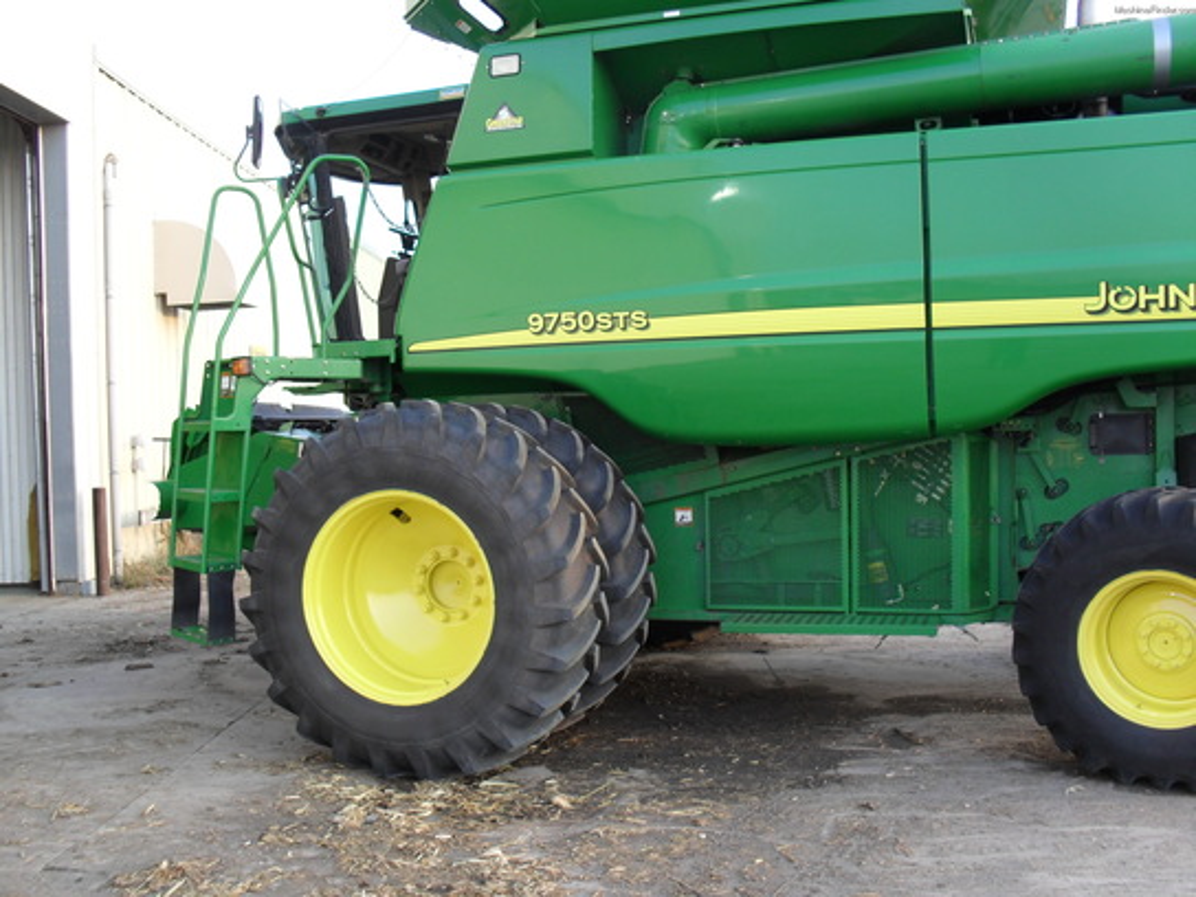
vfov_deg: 40.7
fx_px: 1209
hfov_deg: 52.6
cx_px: 598
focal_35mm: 35
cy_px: 448
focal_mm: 6.3
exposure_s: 1/45
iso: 100
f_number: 3.2
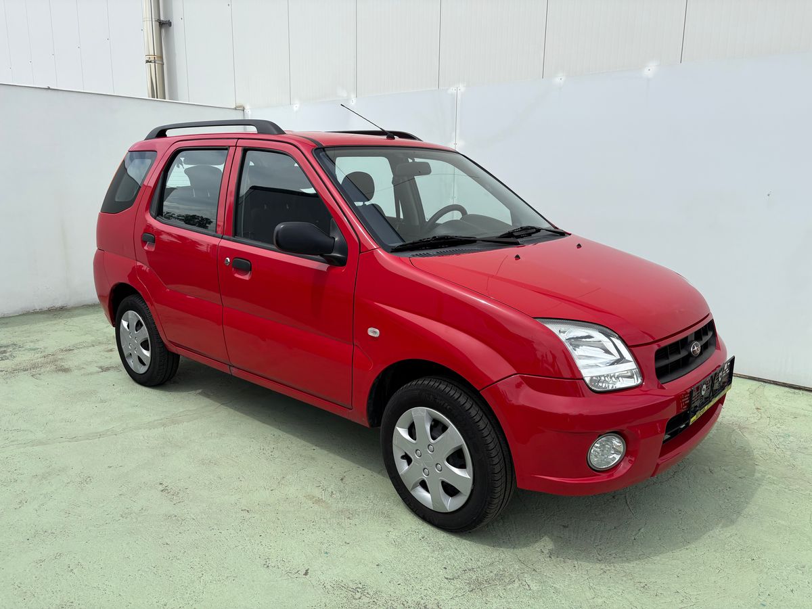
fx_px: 610
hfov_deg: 67.3
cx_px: 406
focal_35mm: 26
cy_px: 304
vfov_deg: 53.1
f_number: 1.6
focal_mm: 5.96
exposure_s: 1/3279
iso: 50
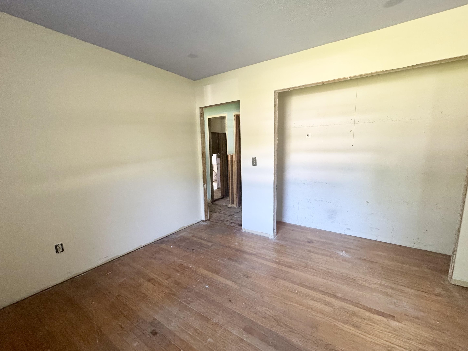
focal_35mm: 15
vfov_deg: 81.7
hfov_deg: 98.2
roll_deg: +1.0
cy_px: 180
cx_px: 239
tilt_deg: -9.3
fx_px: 203
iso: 400
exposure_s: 1/60
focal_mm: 2.22
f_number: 2.2
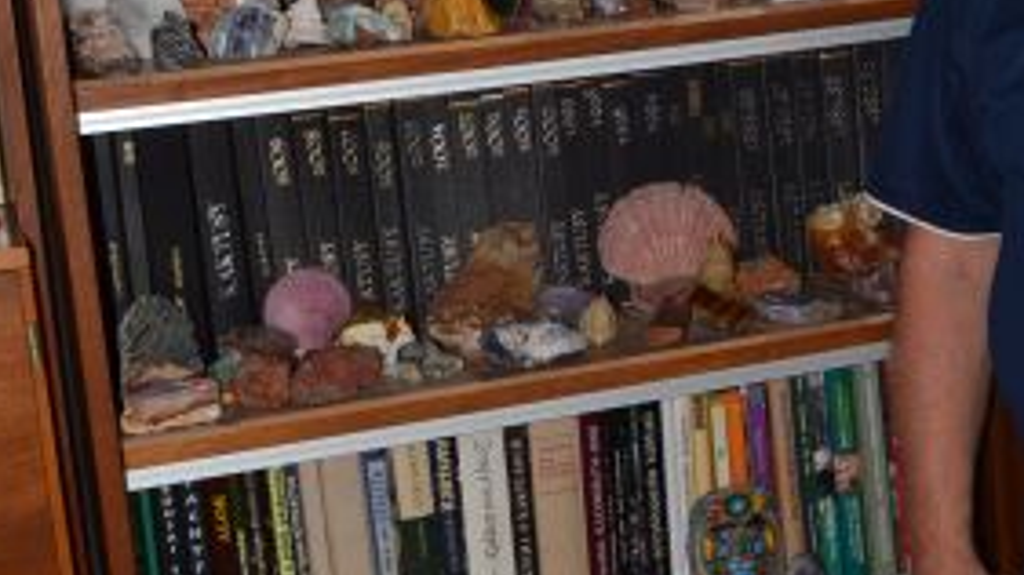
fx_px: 2281
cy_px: 171
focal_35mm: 84
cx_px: 860
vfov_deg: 14.4
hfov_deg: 24.8
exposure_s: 1/60
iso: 140
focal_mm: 20
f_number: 8
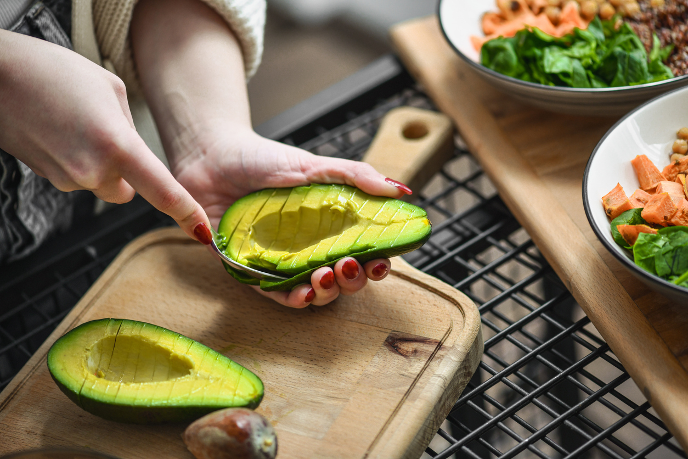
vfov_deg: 13.0
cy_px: 230
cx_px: 344
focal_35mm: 105
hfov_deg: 19.5
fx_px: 2007
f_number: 4
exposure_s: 1/160
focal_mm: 105
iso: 400
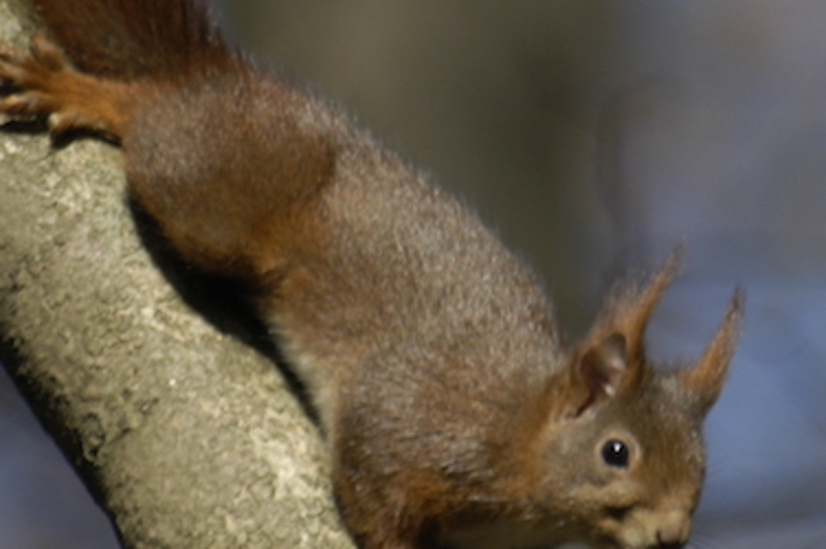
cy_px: 213
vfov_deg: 0.7
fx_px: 43945
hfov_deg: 1.1
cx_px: 483
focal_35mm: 1917
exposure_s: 1/750
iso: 200
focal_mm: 400
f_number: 5.6
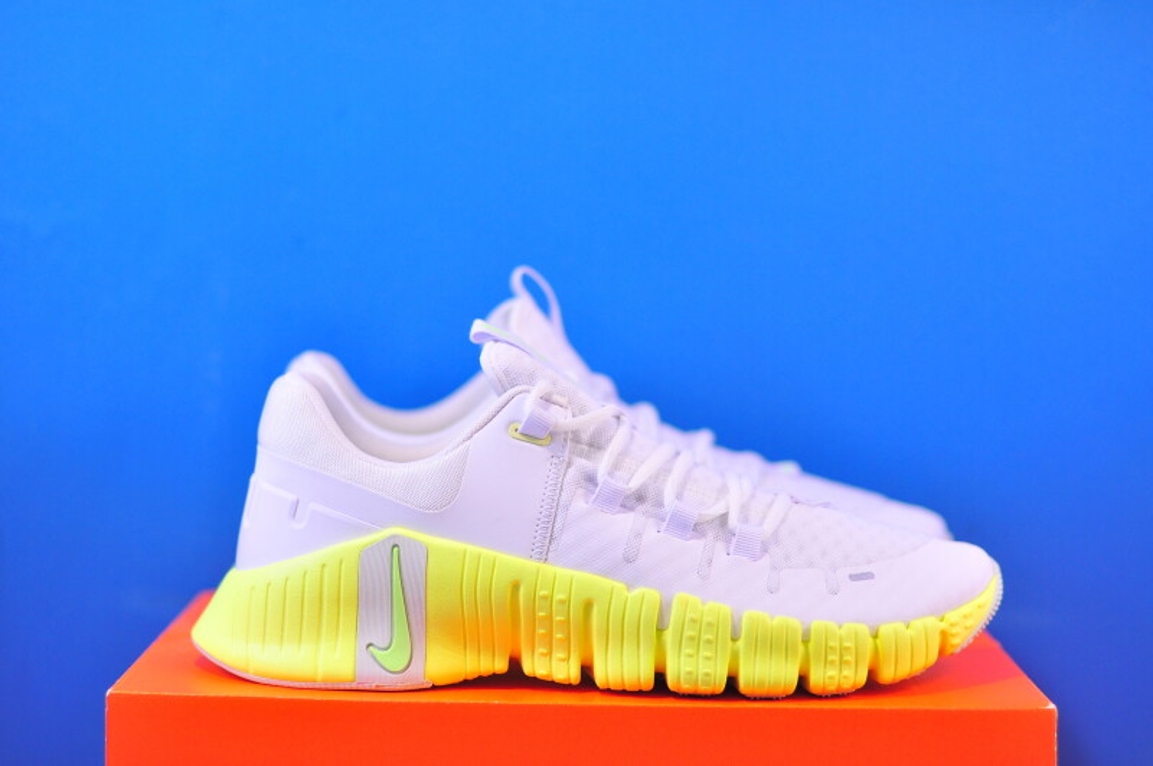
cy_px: 383
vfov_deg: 18.1
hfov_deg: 27.0
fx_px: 2399
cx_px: 576
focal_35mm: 75
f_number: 2
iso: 250
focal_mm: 50
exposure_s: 1/320
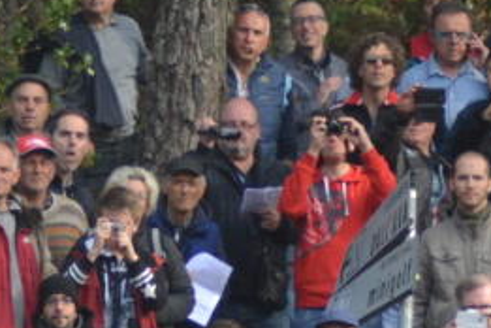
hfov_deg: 3.1
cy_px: 530
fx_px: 9206
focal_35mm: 675
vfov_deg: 2.0
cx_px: 562
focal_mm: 98
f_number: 4
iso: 400
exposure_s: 1/640
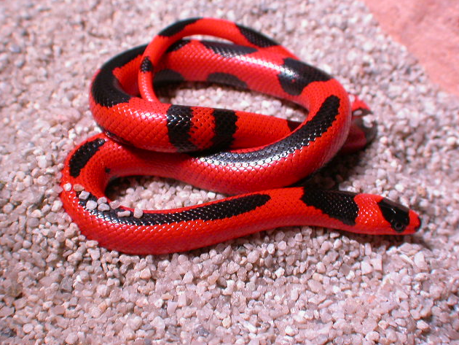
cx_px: 227
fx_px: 862
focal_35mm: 65
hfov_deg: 29.8
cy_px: 173
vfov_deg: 22.6
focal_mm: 13.3
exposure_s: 1/24
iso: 100
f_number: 3.2
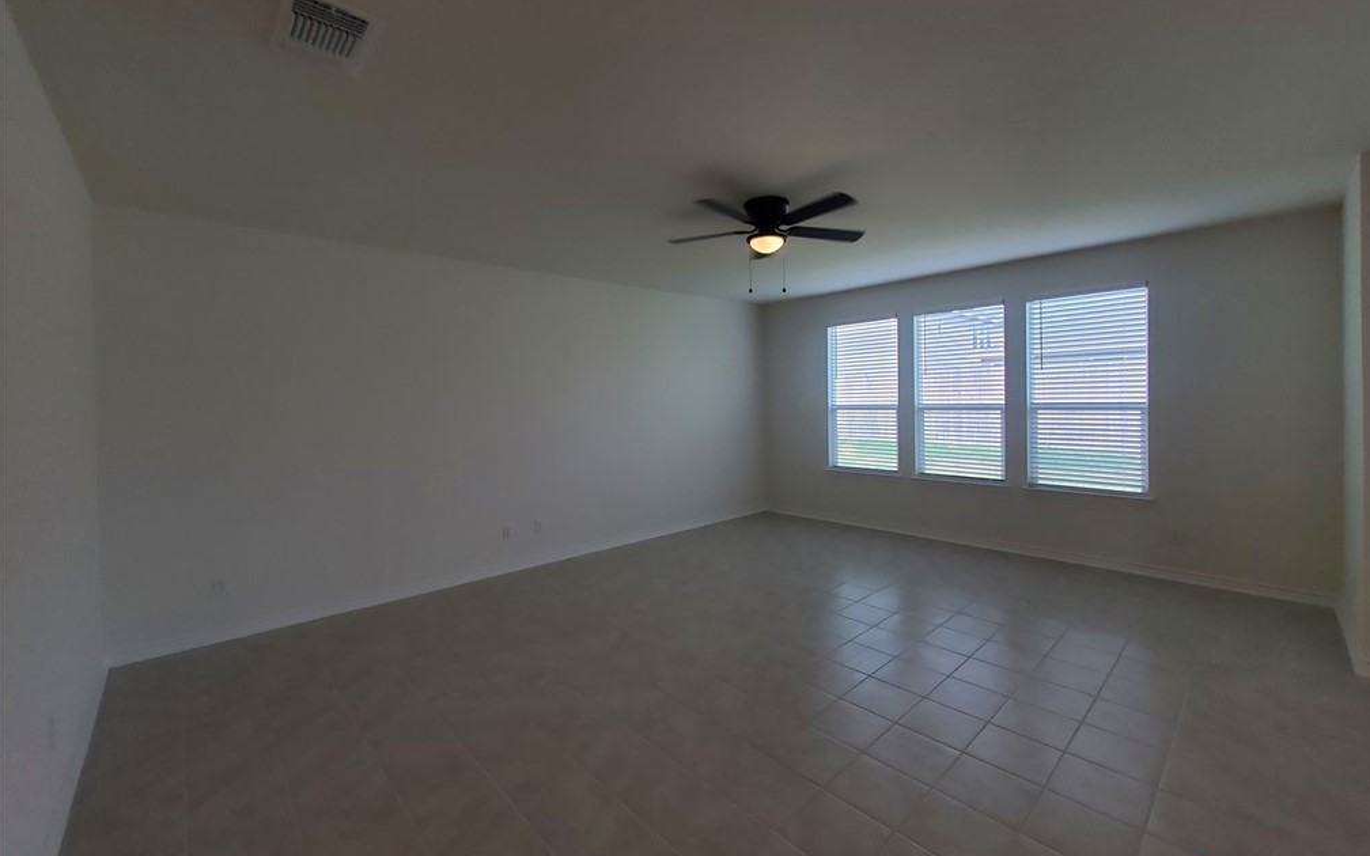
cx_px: 693
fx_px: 523
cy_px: 410
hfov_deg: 105.3
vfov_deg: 78.6
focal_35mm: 14
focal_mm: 1.8
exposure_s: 1/120
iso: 100
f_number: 2.2
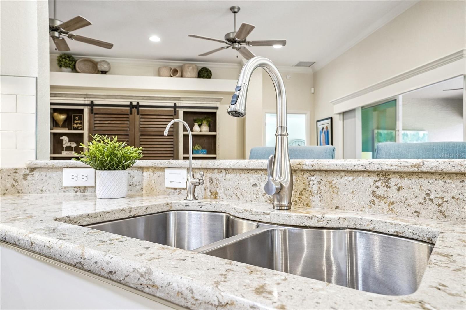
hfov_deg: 73.8
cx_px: 233
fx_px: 311
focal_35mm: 24
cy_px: 155
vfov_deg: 53.1
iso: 400
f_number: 9
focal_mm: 24
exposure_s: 1/6
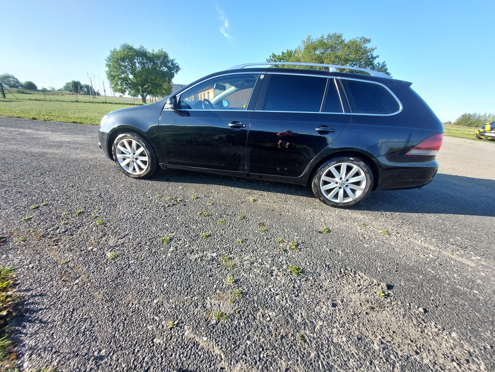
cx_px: 248
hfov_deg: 106.2
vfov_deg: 89.9
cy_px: 186
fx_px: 186
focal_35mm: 13
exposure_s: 1/383
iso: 50
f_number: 2.2
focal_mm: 1.74
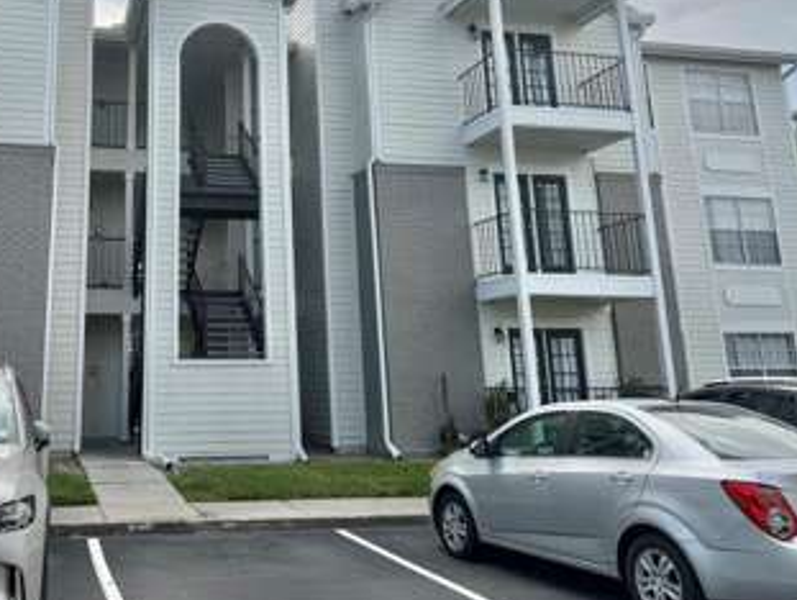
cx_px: 208
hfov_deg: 48.3
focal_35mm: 37
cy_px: 156
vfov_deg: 37.9
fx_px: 853
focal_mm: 6.76
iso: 80
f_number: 1.78
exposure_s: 1/5714
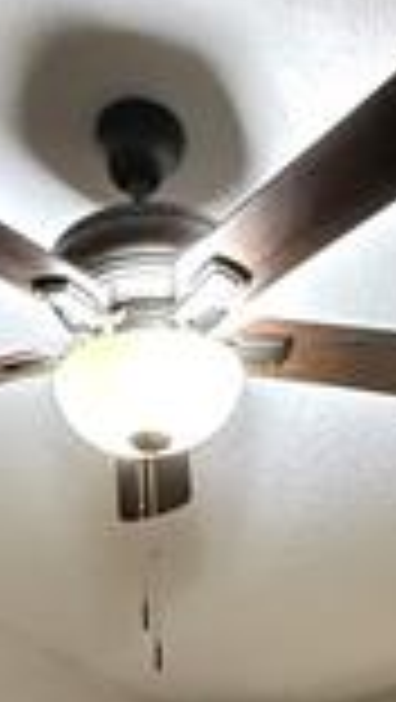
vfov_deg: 21.2
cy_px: 1188
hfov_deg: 16.1
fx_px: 1397
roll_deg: +1.6
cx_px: 140
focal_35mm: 75
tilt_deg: -6.2
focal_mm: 2.22
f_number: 2.2
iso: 800
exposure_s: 1/60
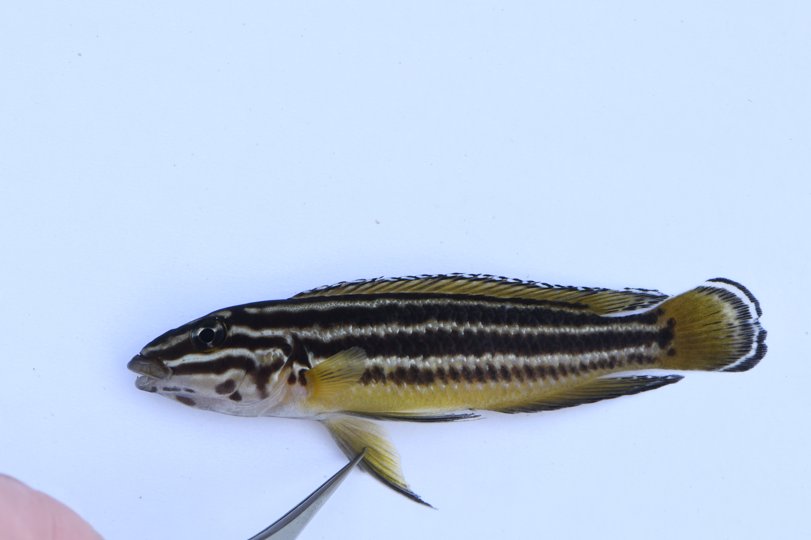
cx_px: 406
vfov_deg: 10.9
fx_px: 2838
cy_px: 270
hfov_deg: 16.3
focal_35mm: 126
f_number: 16
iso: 640
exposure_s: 1/125
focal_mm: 105
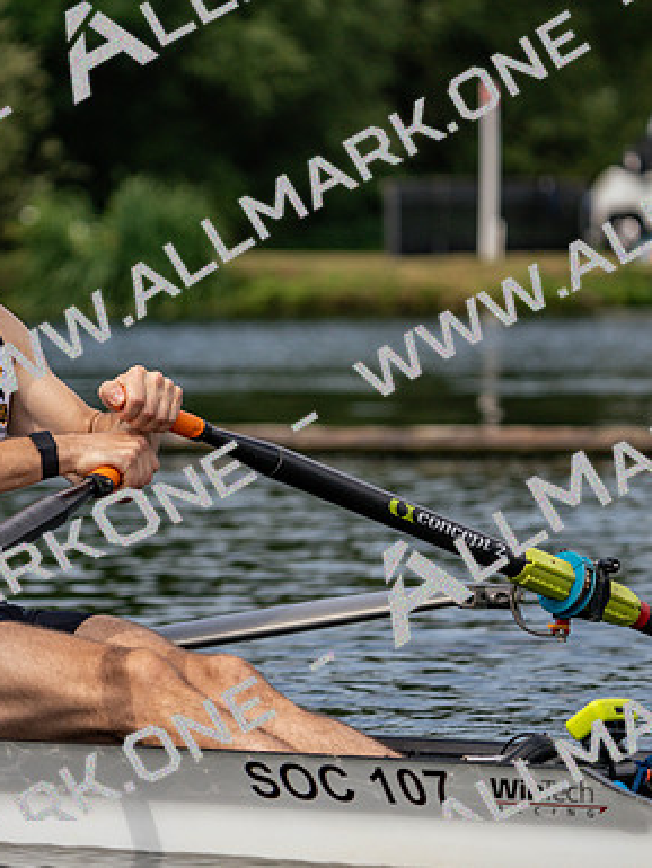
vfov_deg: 6.8
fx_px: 7279
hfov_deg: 5.1
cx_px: 190
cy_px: 434
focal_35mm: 290
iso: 320
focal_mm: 200
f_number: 5.6
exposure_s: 1/1600
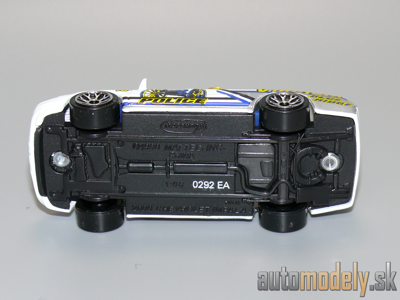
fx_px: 1271
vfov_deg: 13.5
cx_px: 200
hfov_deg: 17.9
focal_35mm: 110
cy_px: 150
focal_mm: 14
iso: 100
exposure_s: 1/30
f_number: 4
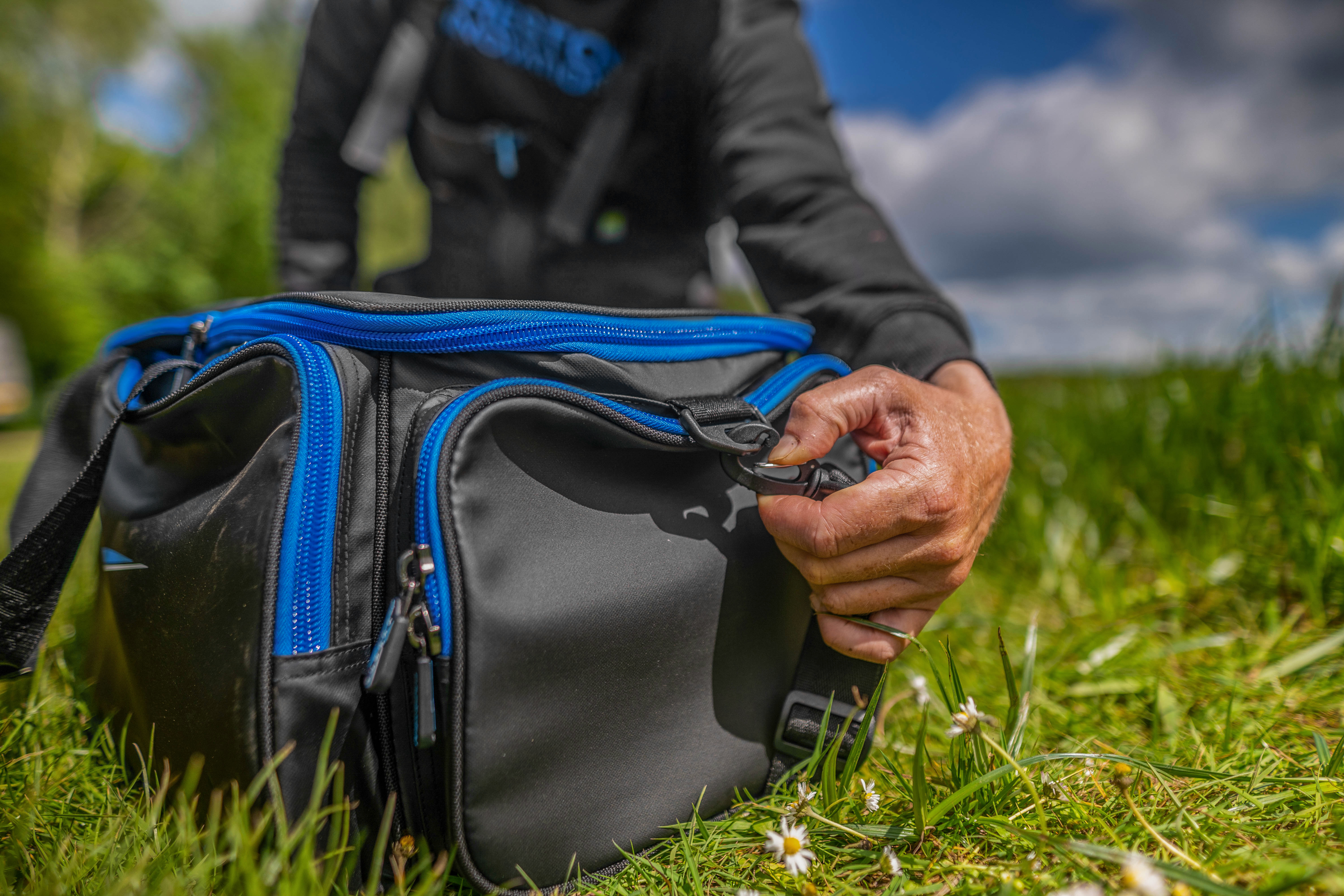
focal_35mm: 24
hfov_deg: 73.7
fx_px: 896
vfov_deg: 53.1
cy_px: 448
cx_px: 672
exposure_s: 1/125
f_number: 1.8
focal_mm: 24
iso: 100
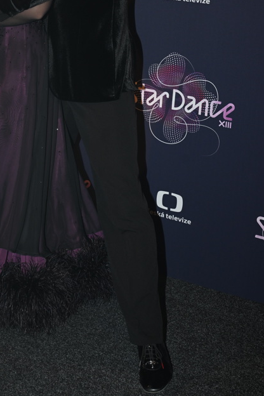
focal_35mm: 73
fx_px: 803
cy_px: 93
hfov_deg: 18.5
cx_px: 53
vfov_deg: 27.3
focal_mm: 44
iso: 800
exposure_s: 1/125
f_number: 5.6
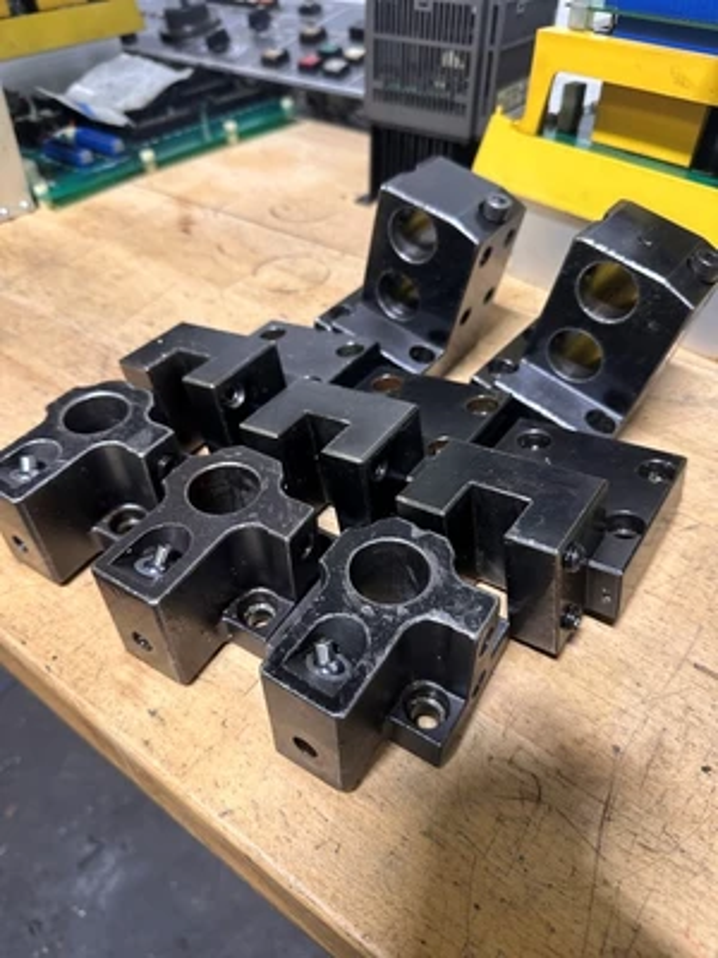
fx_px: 664
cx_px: 359
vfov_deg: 71.6
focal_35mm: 24
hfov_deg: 56.8
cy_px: 479
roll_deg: +1.1
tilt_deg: -42.0
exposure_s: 1/60
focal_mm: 6.86
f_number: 1.78
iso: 250
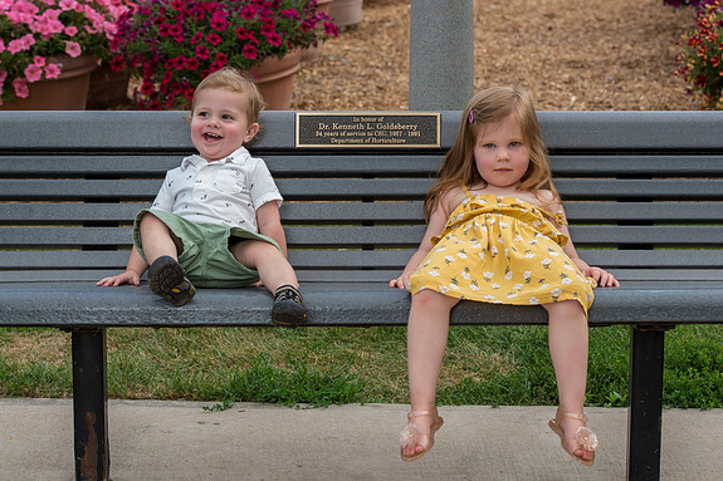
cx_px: 369
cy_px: 173
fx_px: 2168
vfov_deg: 12.7
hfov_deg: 18.9
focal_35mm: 108
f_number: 6.3
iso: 400
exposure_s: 1/250
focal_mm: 82
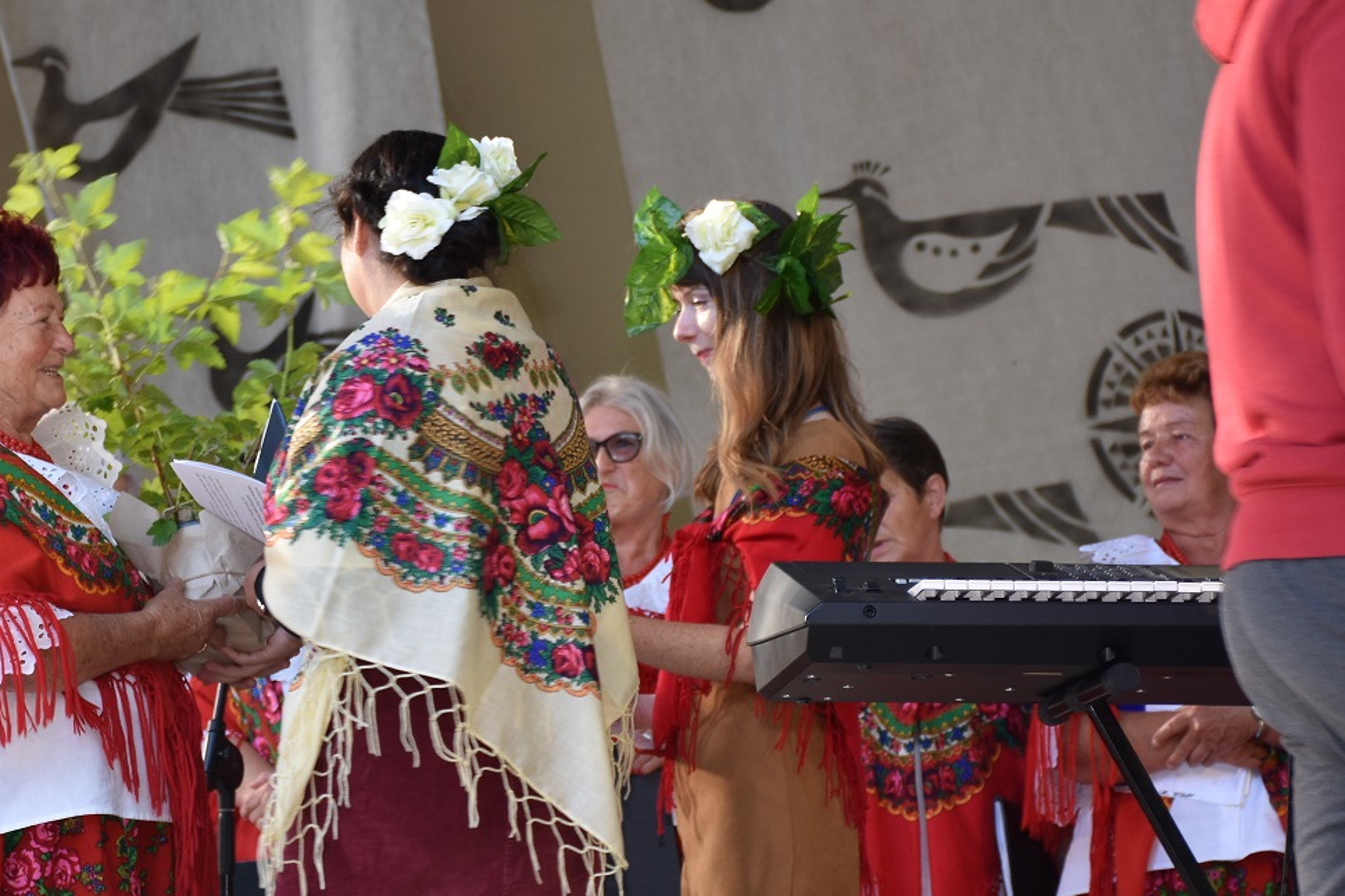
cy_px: 488
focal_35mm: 144
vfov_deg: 9.5
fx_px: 5380
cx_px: 405
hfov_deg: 14.2
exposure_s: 1/60
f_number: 5
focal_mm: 62
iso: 250
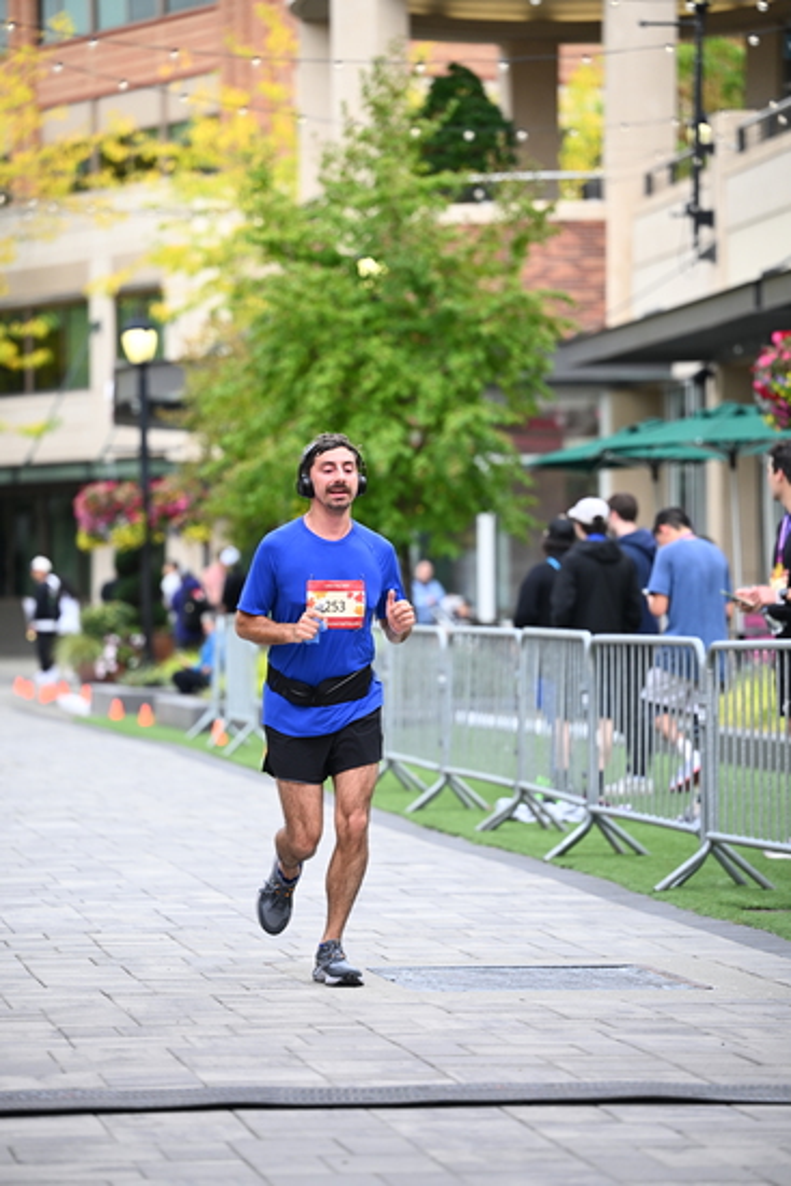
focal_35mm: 130
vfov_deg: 15.8
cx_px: 396
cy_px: 593
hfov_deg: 10.6
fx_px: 4282
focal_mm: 130
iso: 640
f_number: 2.8
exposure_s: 1/1250
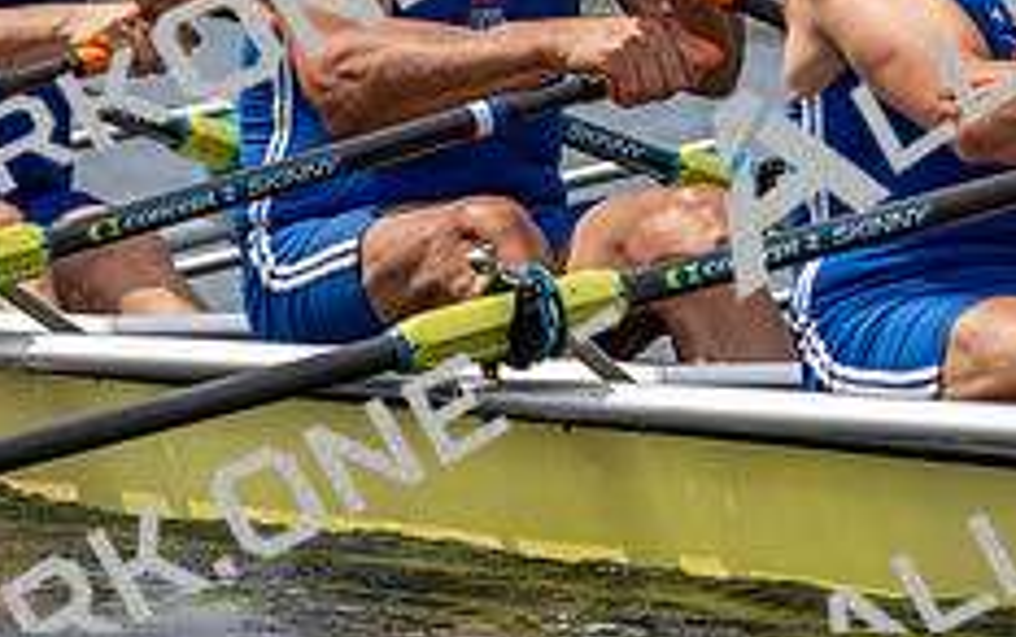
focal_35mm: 598
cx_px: 340
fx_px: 16570
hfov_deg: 3.5
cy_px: -116
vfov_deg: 2.2
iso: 200
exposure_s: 1/1600
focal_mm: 236
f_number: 5.6
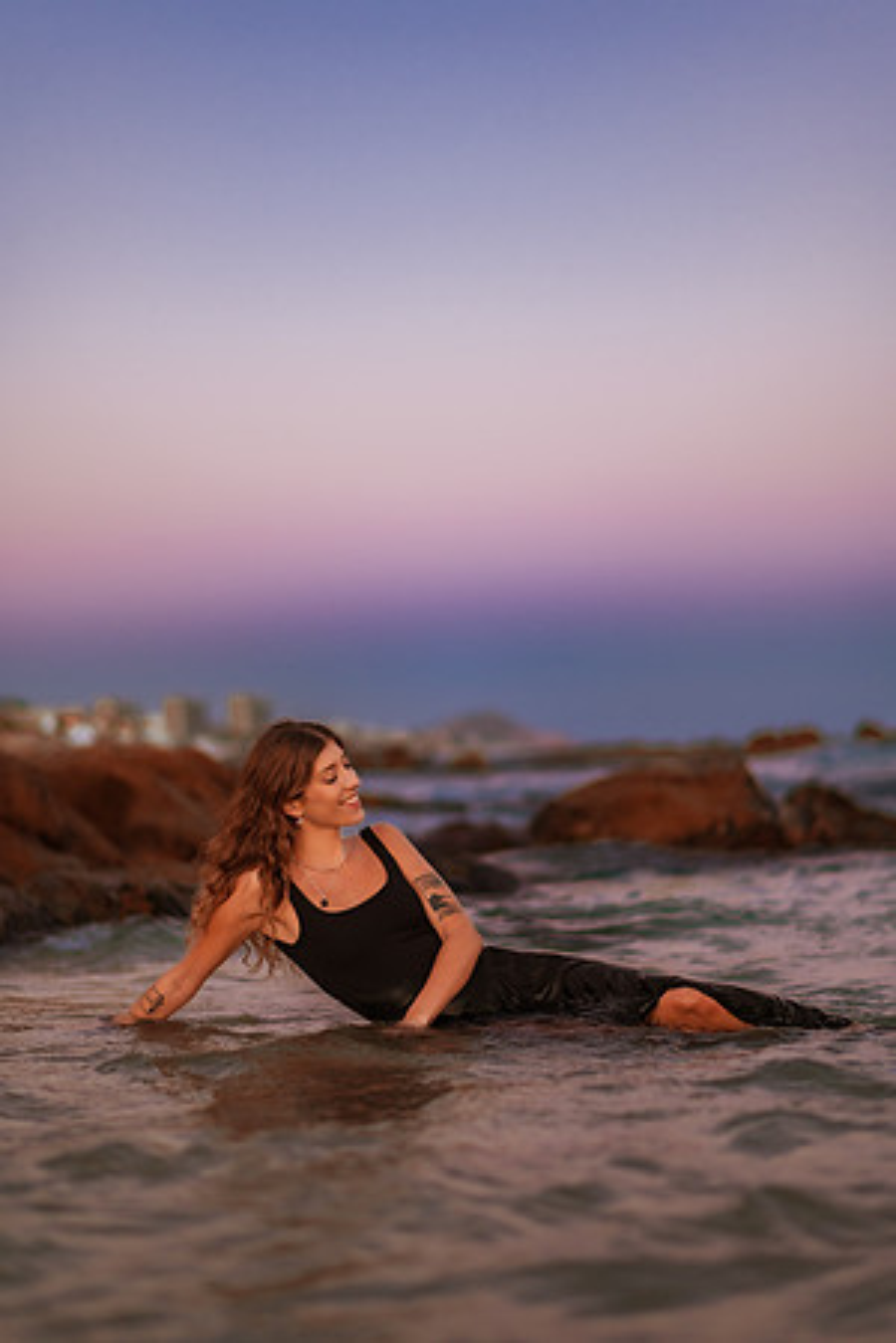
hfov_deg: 23.4
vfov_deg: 34.5
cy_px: 672
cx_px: 448
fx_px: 2165
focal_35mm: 58
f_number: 1.4
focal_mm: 58
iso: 200
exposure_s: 1/320
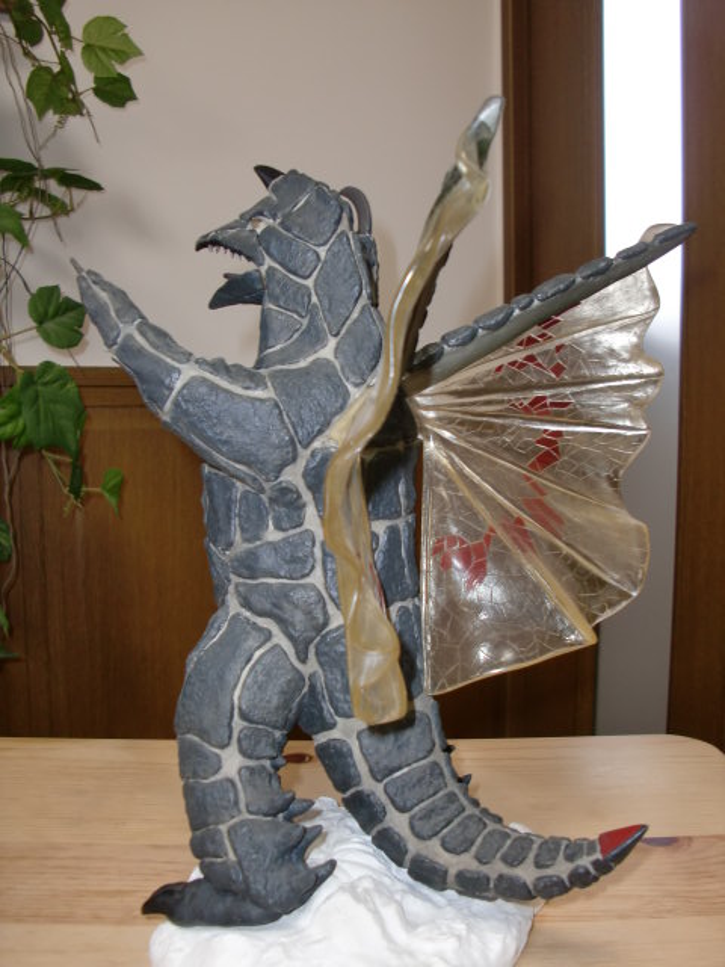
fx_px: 1005
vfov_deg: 51.4
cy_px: 484
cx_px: 362
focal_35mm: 36
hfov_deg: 39.7
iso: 160
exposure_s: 1/40
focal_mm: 6.3
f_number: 2.8
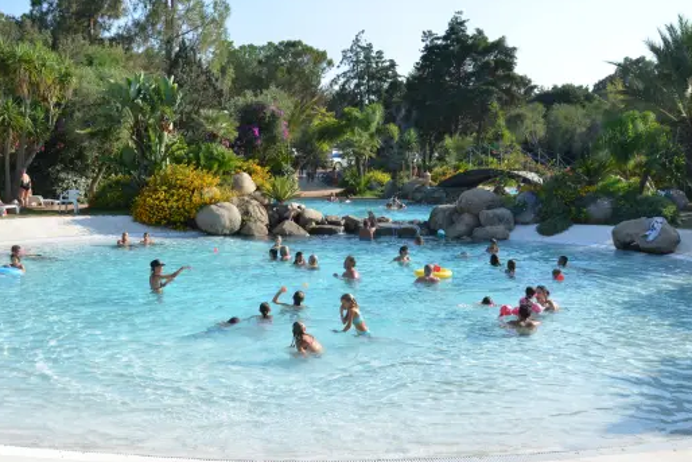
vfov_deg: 31.9
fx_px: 808
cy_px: 207
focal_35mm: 42
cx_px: 365
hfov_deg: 46.4
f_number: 7.1
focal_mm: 24
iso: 640
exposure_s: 1/1600
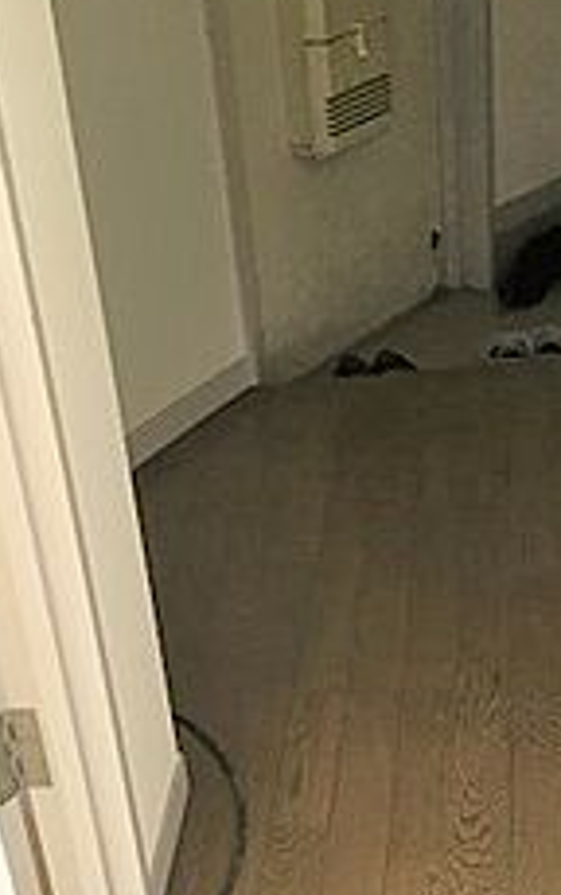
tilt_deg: -37.5
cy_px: 751
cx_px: 493
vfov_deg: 30.9
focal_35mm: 64
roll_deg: -0.7
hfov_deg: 20.0
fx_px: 1564
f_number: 2.2
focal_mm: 4.15
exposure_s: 1/30
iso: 32
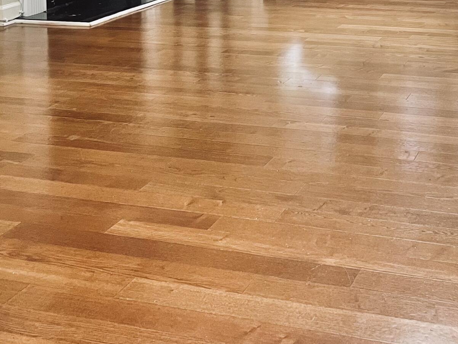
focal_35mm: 65
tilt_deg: -4.2
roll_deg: +0.9
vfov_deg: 20.9
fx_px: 860
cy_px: -81
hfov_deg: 29.6
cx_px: 310
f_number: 1.5
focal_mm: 5.7
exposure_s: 1/60
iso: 160
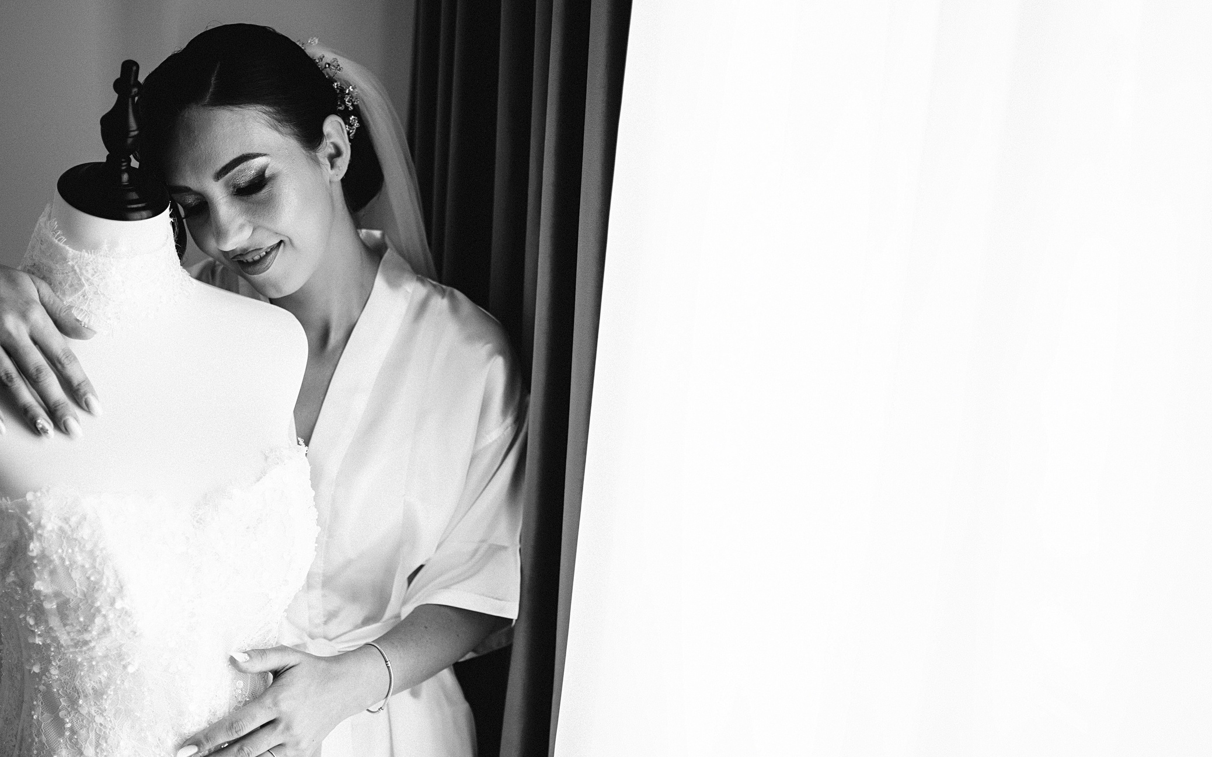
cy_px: 414
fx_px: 1453
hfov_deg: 45.0
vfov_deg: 29.2
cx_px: 480
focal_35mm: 44
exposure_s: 1/250
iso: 125
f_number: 1.8
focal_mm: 35
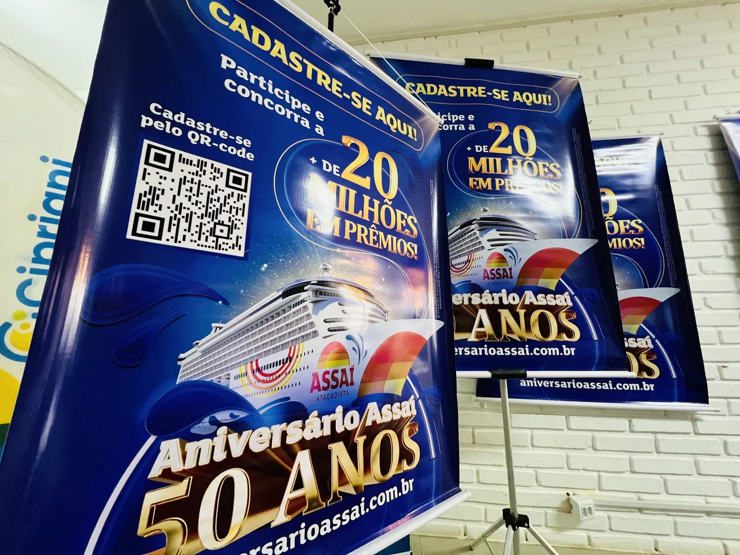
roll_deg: +1.2
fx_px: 278
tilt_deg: +10.1
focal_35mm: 13
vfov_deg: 89.9
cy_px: 278
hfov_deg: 106.2
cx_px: 370
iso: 400
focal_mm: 1.57
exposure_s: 1/60
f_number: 1.8
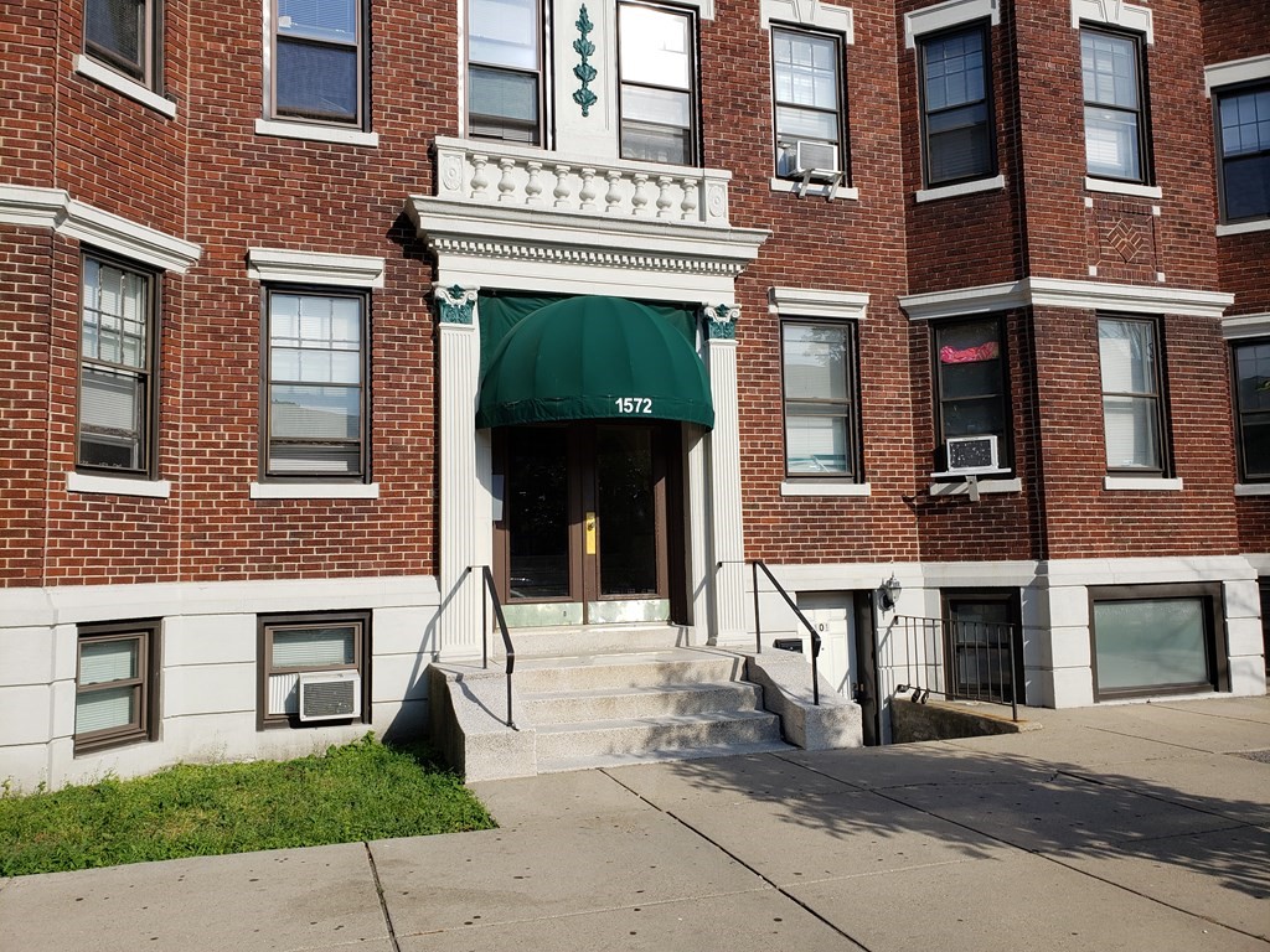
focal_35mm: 26
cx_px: 635
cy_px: 476
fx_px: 954
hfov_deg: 67.3
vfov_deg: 53.1
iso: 50
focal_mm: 4.3
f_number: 2.4
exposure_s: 1/1387
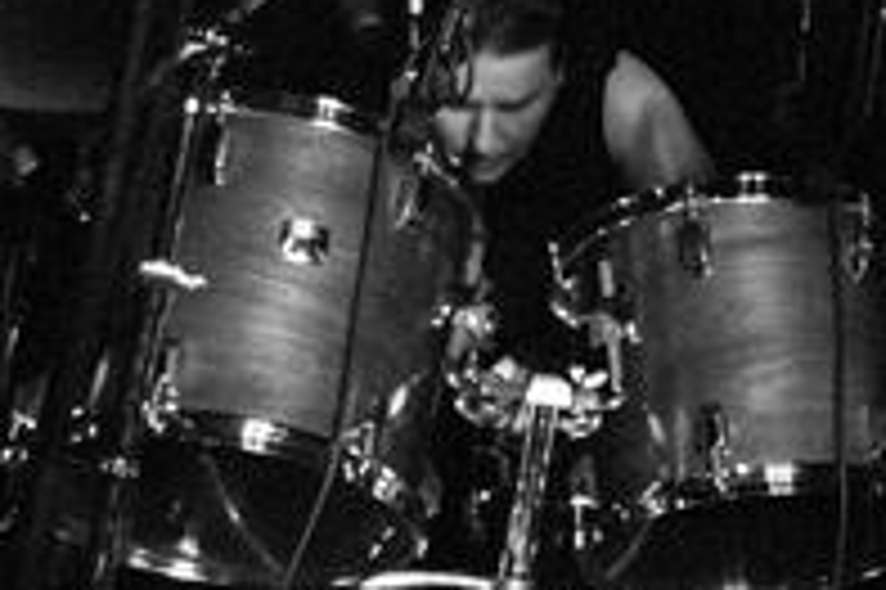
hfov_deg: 11.5
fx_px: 4176
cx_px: 1403
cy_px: -32
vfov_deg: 8.0
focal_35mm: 170
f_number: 4
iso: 1600
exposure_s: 1/60
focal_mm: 31
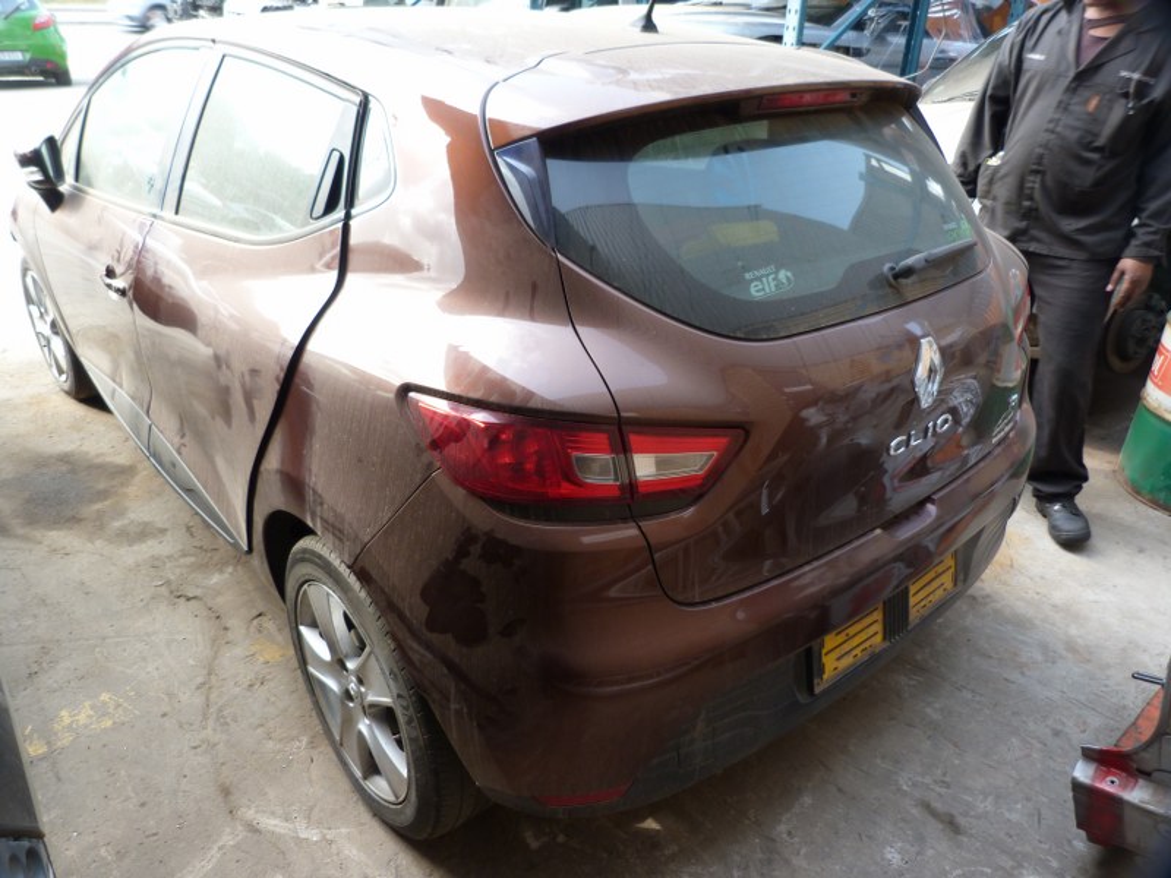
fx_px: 846
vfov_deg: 54.9
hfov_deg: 69.4
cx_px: 586
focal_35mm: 25
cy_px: 439
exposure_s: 1/60
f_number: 2.8
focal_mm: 4.5
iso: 80
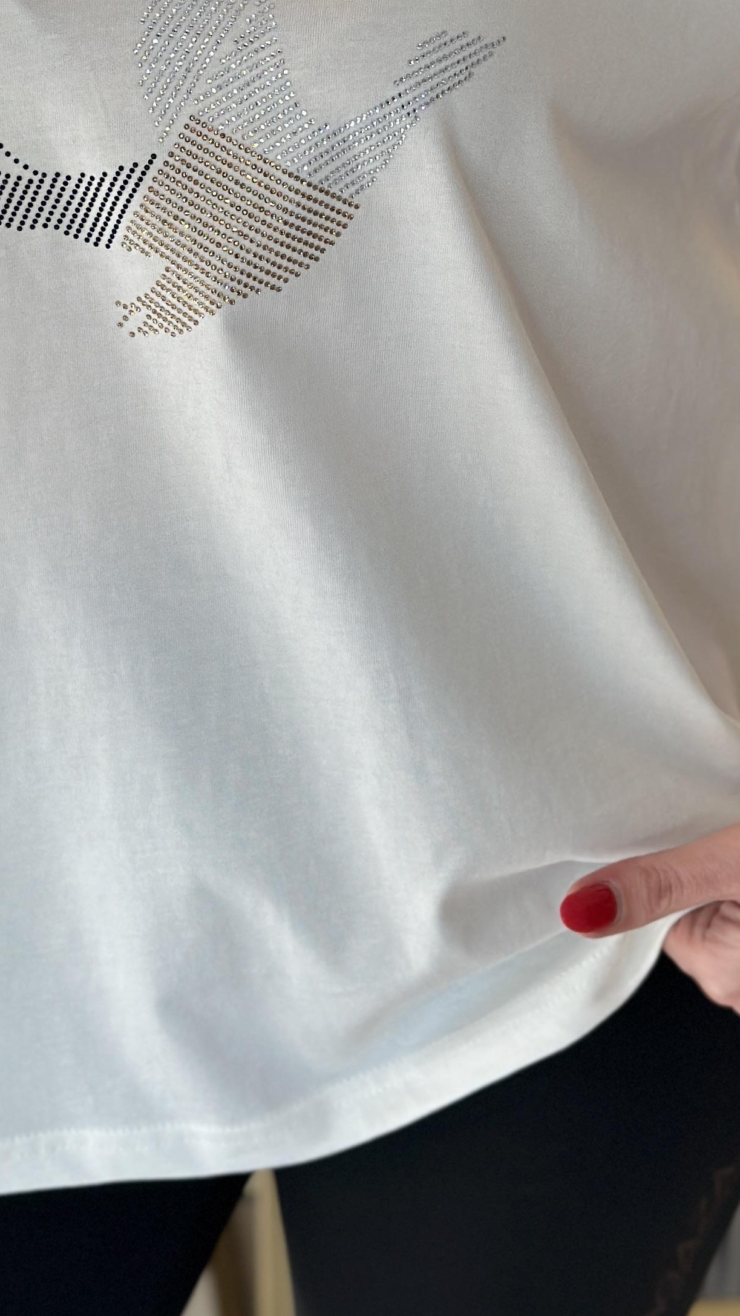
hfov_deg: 12.5
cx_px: 327
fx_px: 3383
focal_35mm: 97
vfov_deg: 21.7
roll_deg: +0.0
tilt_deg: -18.6
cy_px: 260
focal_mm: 6.86
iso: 100
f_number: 1.78
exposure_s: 1/121
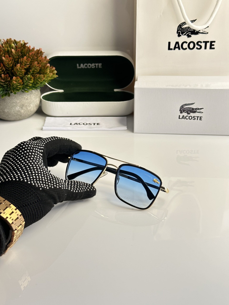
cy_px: 152
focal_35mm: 48
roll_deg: +0.7
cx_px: 114
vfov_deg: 39.7
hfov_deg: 30.3
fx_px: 423
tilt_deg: -27.7
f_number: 1.78
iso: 80
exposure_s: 1/64
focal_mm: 6.86
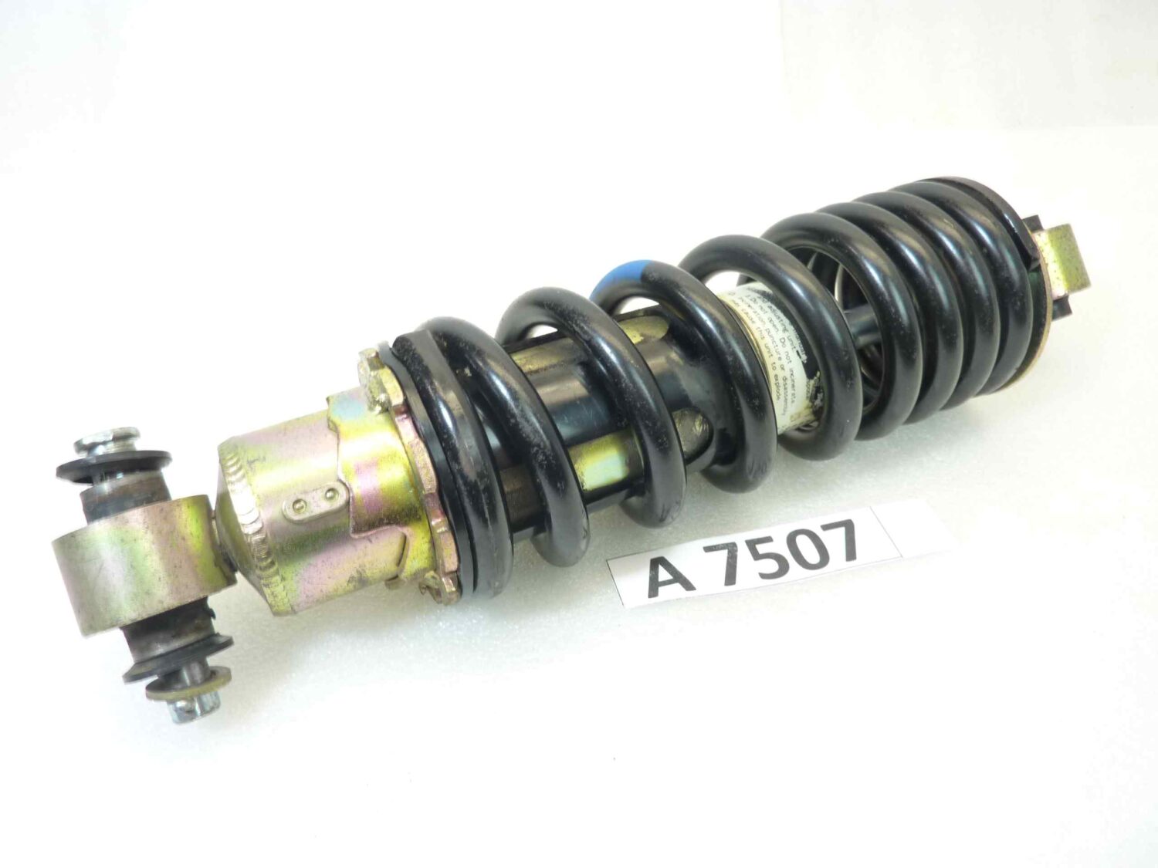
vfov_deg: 54.9
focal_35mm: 25
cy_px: 434
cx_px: 579
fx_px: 836
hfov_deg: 69.4
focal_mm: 4.1
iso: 125
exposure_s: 1/15
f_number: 3.3
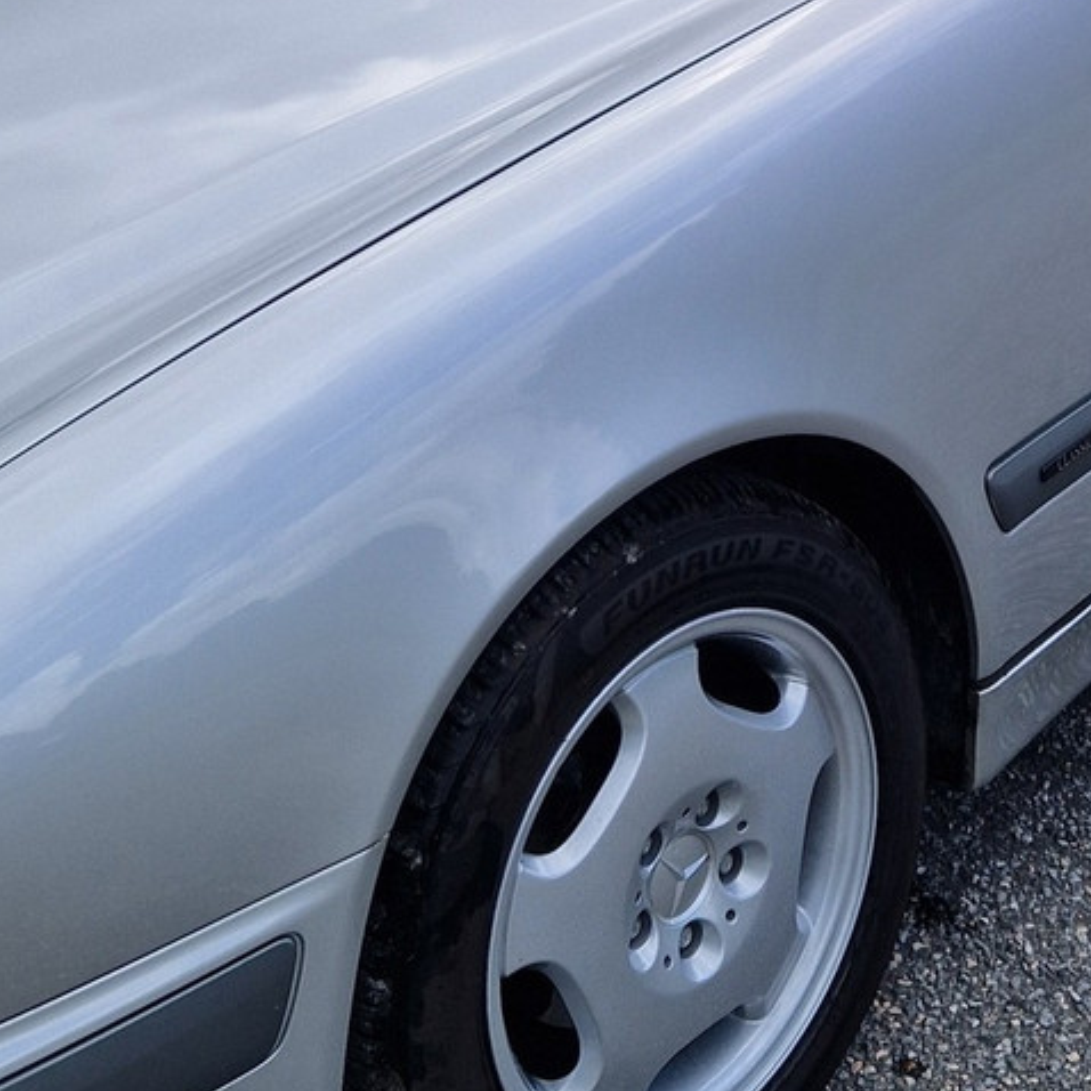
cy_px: 39
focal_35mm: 68
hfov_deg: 25.1
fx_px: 2425
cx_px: 822
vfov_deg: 24.4
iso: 50
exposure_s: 1/1304
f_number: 1.8
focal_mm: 5.4
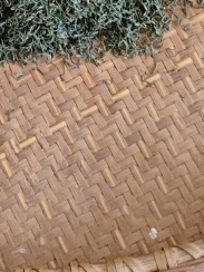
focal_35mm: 105
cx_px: -22
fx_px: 825
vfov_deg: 16.9
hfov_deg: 13.8
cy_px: -144
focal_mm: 5.84
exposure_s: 1/96.9
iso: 320
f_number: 1.6
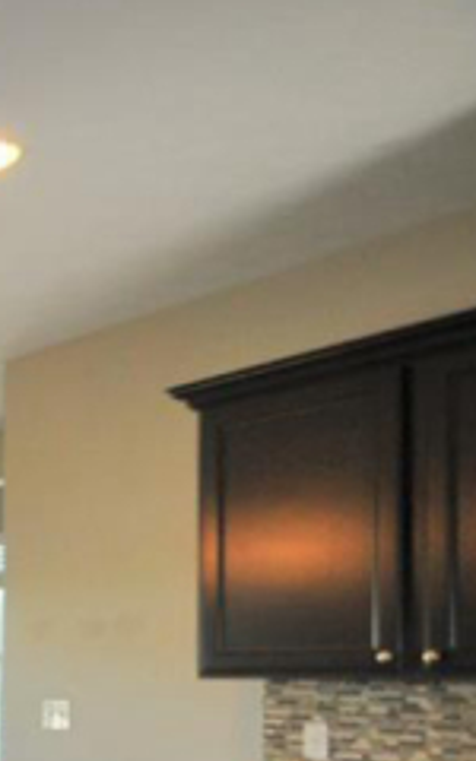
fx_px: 996
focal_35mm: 48
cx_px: -666
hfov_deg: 15.1
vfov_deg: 39.5
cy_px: 653
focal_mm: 10
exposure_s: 1/125
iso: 800
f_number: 3.5
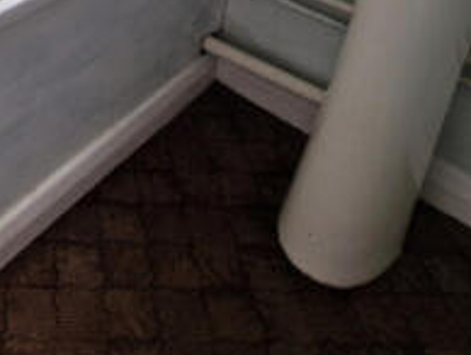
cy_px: -111
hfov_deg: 44.3
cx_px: 64
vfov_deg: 29.4
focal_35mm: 39
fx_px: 531
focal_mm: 2.2
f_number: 2.2
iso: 64
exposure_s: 1/50
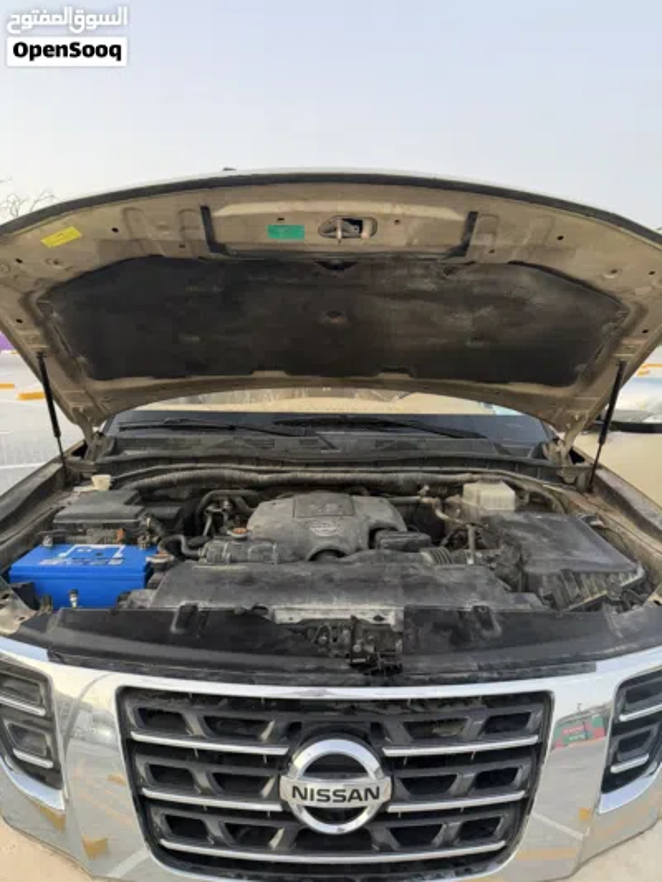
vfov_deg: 71.6
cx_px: 331
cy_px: 441
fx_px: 612
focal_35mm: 24
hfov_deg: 56.8
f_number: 1.78
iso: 640
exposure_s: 1/33
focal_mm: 6.76
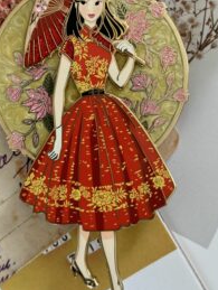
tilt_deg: -89.1
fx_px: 620
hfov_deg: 19.9
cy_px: 97
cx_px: 91
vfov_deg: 26.2
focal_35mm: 74
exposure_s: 1/48
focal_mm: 6.76
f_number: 1.78
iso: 250
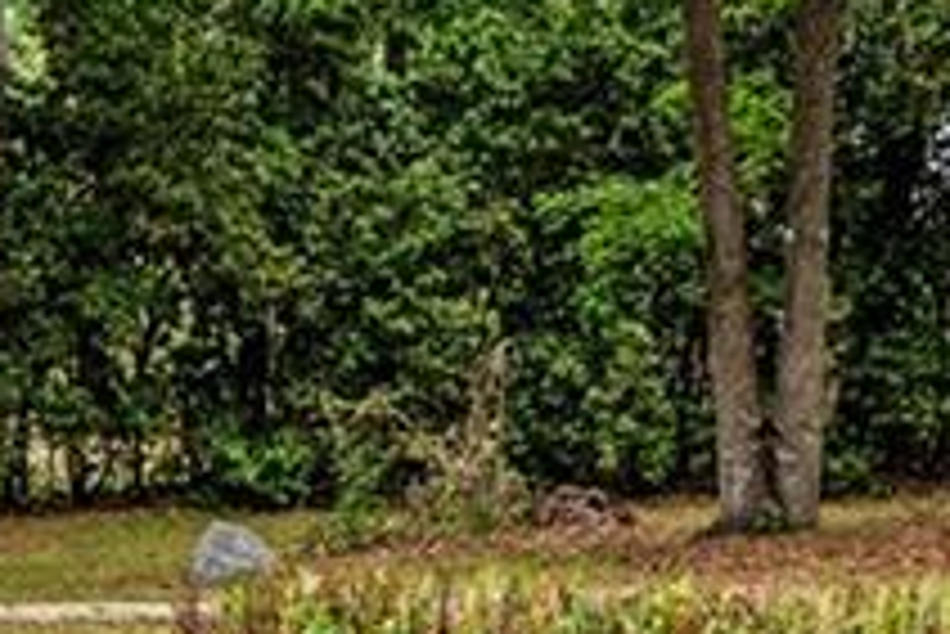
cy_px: 504
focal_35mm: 111
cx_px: -693
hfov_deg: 15.9
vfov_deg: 12.3
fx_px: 2939
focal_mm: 14.7
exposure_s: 1/200
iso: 400
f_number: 7.1
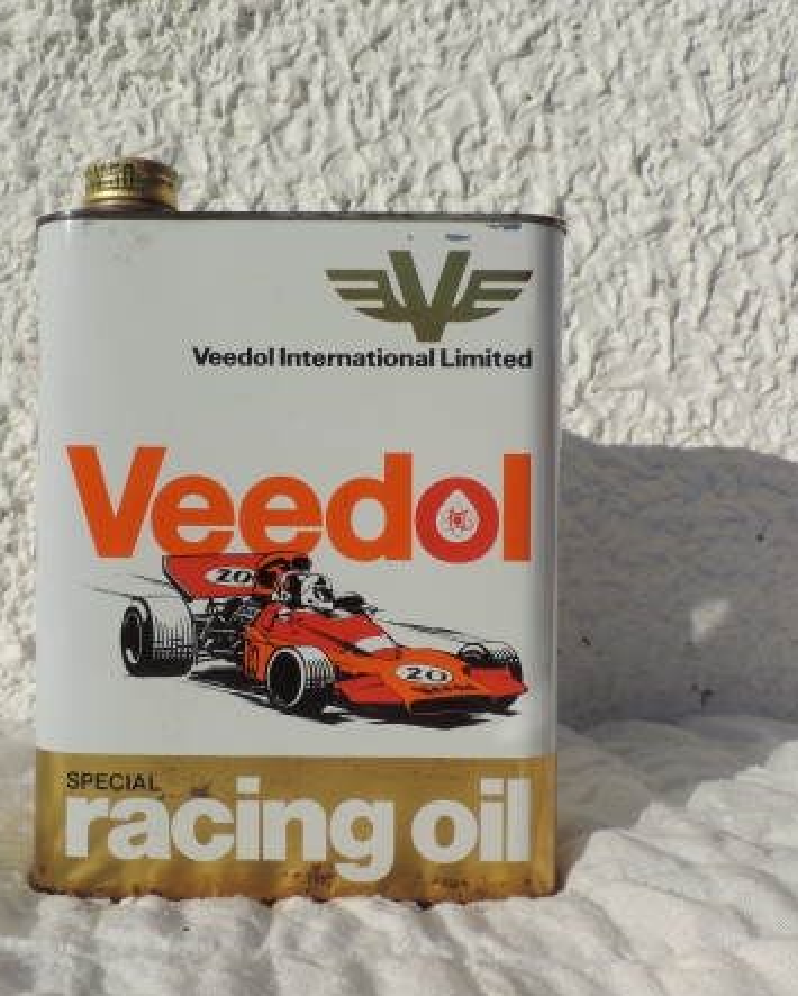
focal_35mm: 37
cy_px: 504
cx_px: 297
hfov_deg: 39.9
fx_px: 1091
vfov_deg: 49.1
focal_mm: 4.9
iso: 80
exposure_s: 1/1250
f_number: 4.3
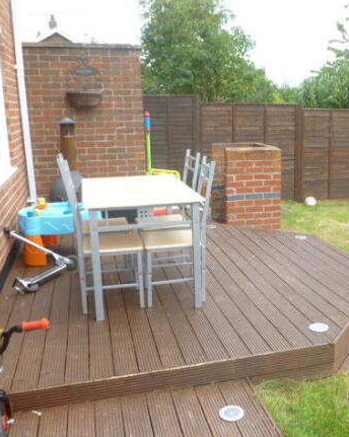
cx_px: 259
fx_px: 478
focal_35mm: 37
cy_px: 216
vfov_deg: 49.1
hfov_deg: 39.1
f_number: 3.3
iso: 100
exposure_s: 1/200
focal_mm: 5
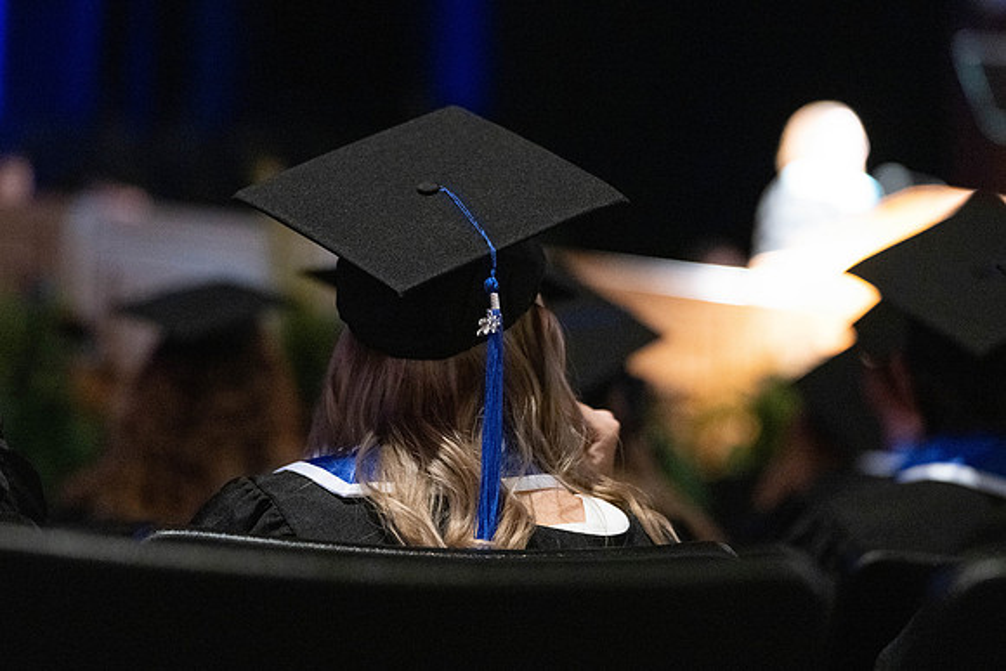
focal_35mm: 127
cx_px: 490
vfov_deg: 10.8
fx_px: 3557
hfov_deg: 16.1
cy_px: 337
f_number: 3.2
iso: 16000
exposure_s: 1/40
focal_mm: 115
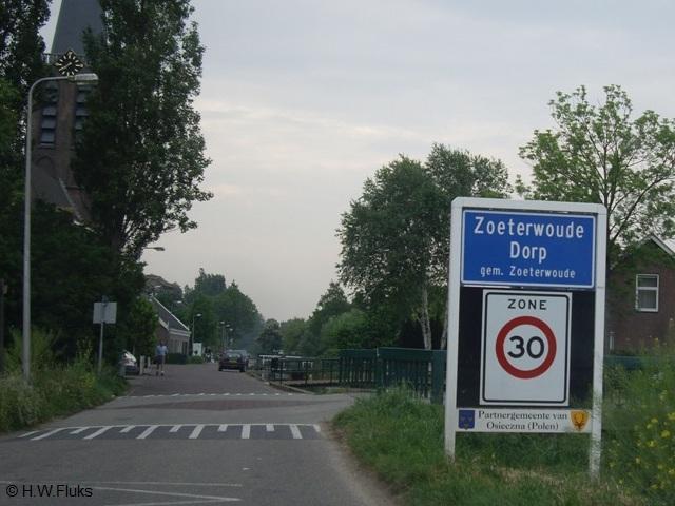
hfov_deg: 49.0
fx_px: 741
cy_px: 253
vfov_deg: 37.7
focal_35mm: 38
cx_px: 338
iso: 100
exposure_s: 1/160
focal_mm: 7.9
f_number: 2.8
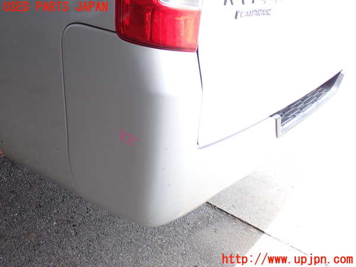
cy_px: 134
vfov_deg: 37.7
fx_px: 391
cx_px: 178
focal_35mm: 38
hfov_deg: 49.0
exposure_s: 1/125
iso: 100
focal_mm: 6.83
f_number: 2.7
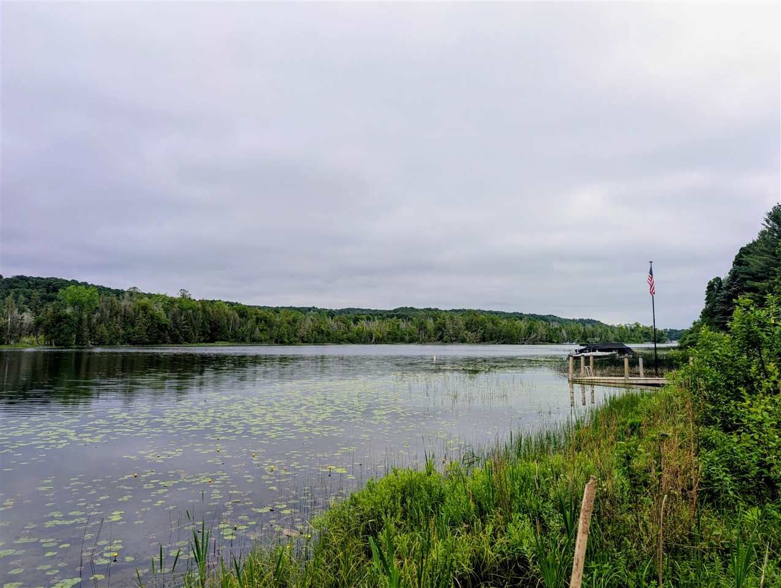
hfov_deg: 71.5
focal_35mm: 24
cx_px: 390
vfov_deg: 56.9
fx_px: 542
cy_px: 294
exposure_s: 1/782
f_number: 1.68
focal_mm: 6.9
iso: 22
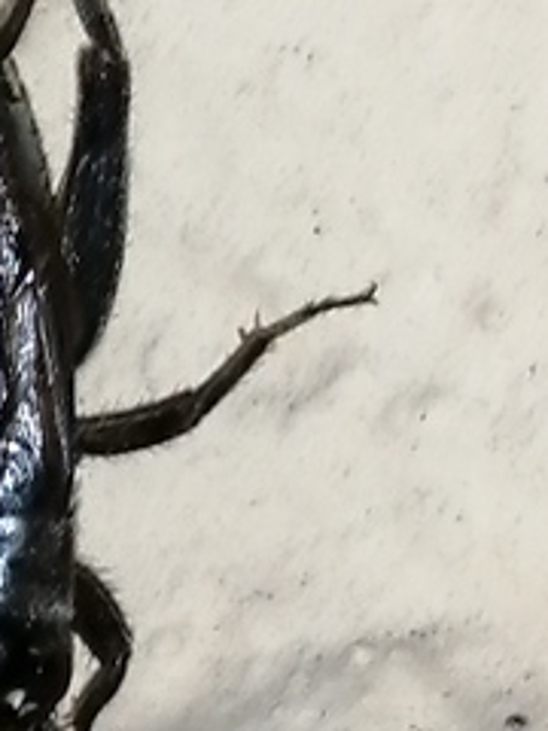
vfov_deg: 7.3
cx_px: -119
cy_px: 433
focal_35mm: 272
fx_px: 5741
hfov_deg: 5.4
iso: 64
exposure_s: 1/50
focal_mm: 3.46
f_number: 1.8
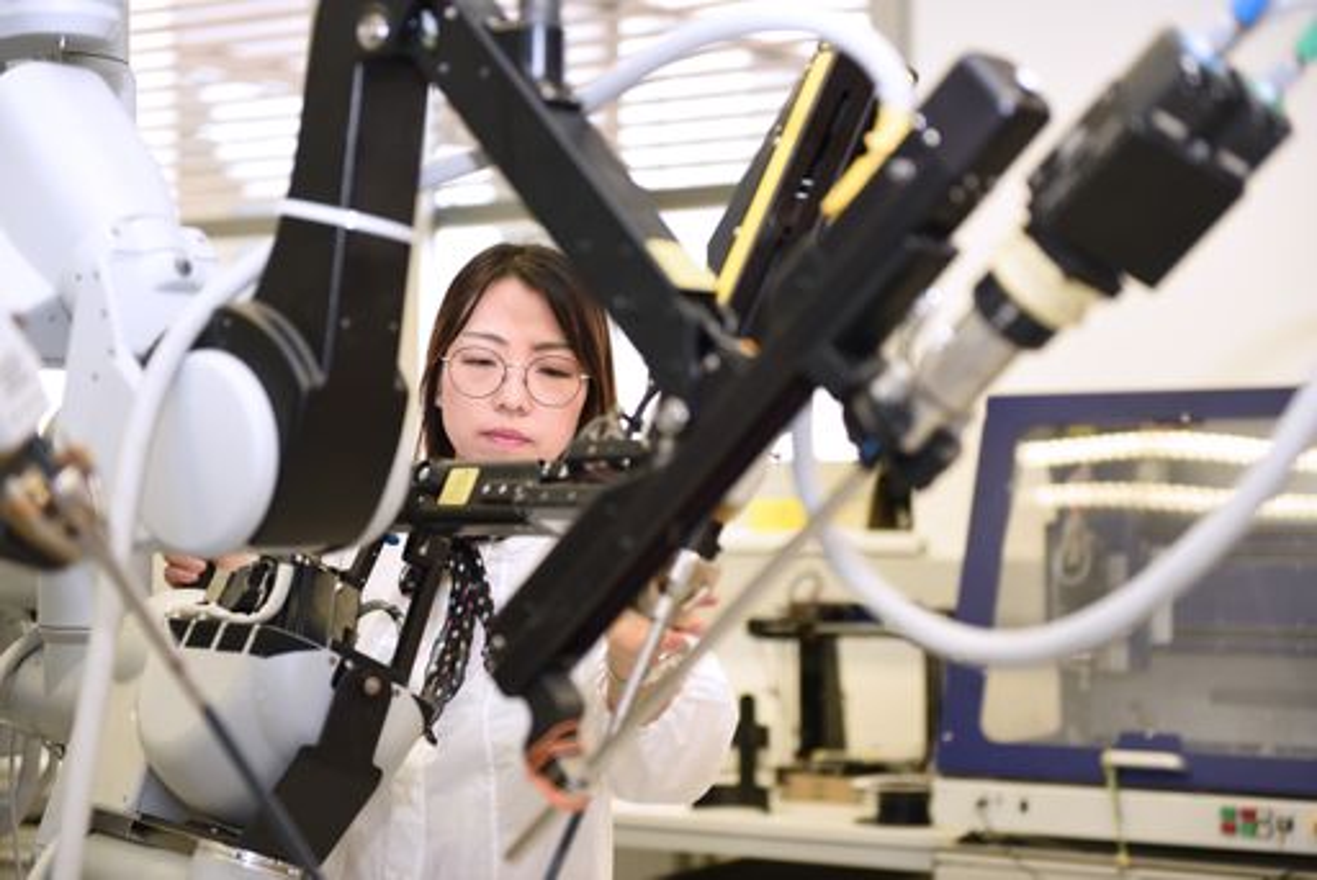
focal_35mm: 70
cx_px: 658
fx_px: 2562
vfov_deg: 19.5
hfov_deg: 28.8
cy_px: 440
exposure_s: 1/200
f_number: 2.8
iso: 900
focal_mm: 70
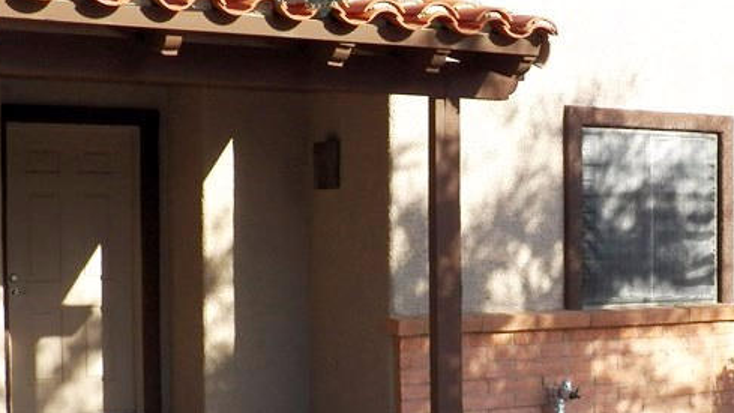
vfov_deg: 17.4
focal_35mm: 69
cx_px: 488
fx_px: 1343
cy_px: 308
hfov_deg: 30.4
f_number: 4
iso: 125
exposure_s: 1/640
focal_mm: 5.5
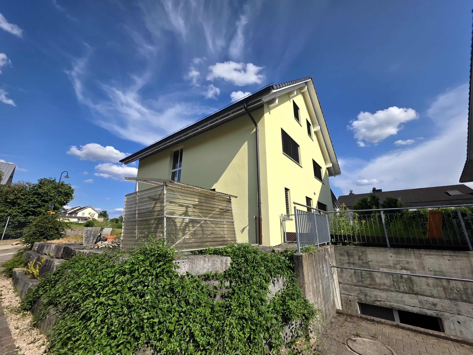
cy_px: 178
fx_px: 178
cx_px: 236
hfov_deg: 106.2
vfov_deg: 89.9
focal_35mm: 13
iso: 40
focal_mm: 2.2
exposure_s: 1/3067
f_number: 1.9
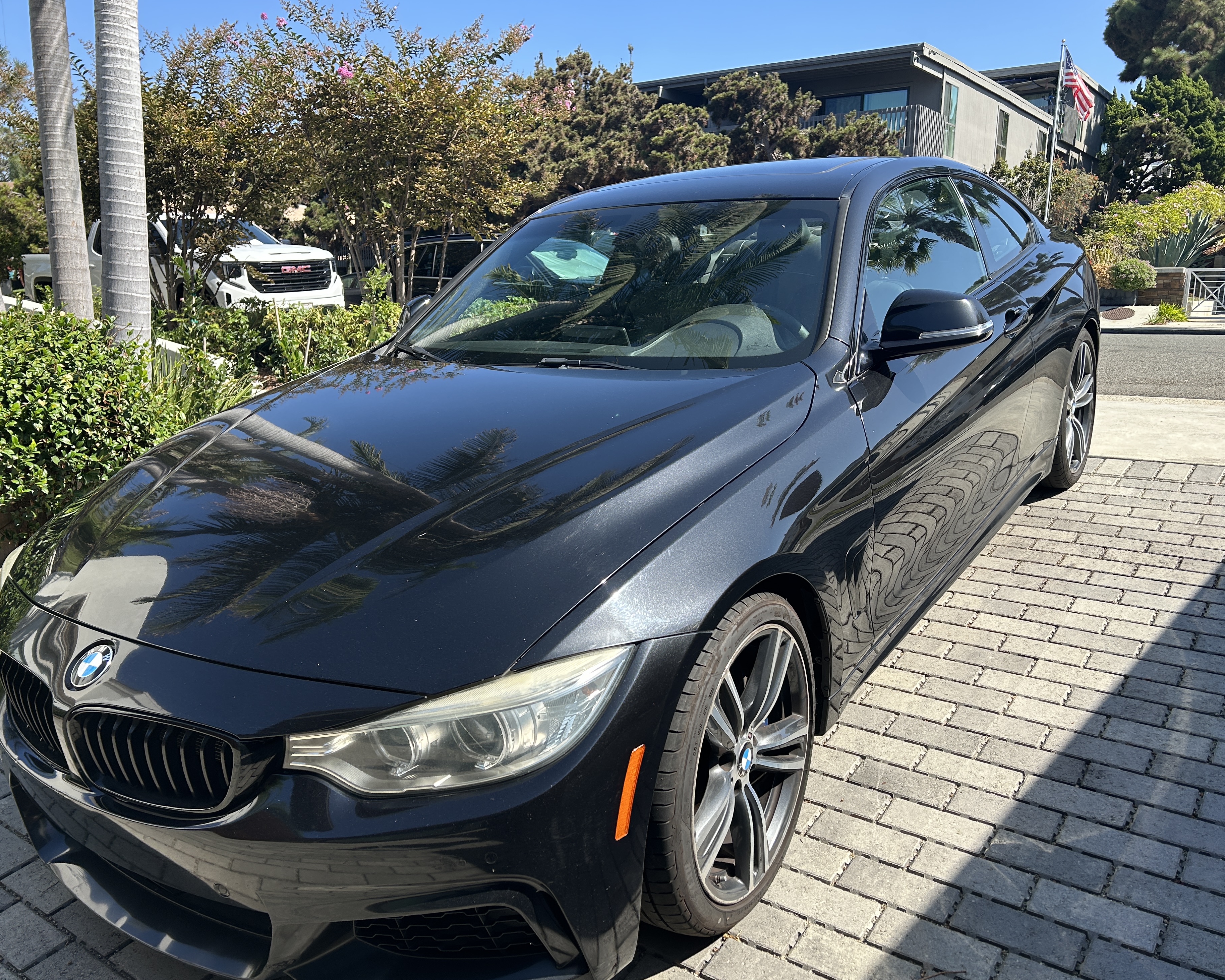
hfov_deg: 62.2
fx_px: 1015
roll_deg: -0.1
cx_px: 608
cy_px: 500
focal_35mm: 28
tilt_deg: -11.6
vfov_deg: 51.5
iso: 50
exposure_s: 1/1724
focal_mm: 5.7
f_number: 1.5
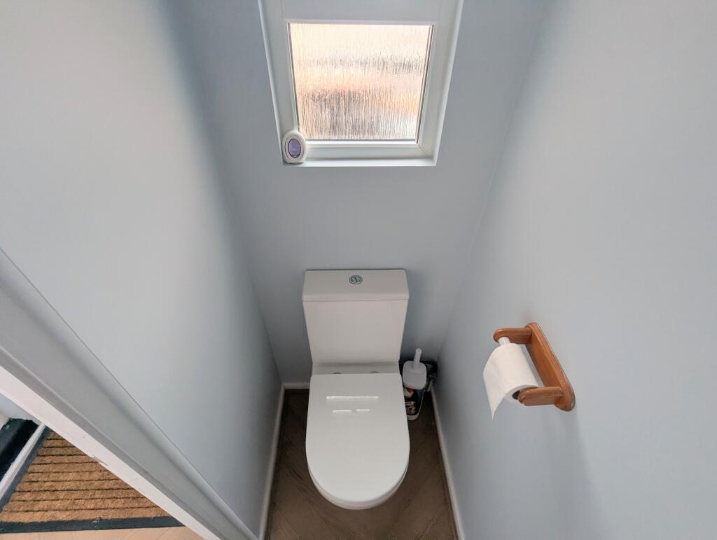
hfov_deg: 94.4
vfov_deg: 78.2
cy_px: 270
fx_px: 332
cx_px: 358
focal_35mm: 16
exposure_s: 1/66
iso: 41
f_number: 2.2
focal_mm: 2.35
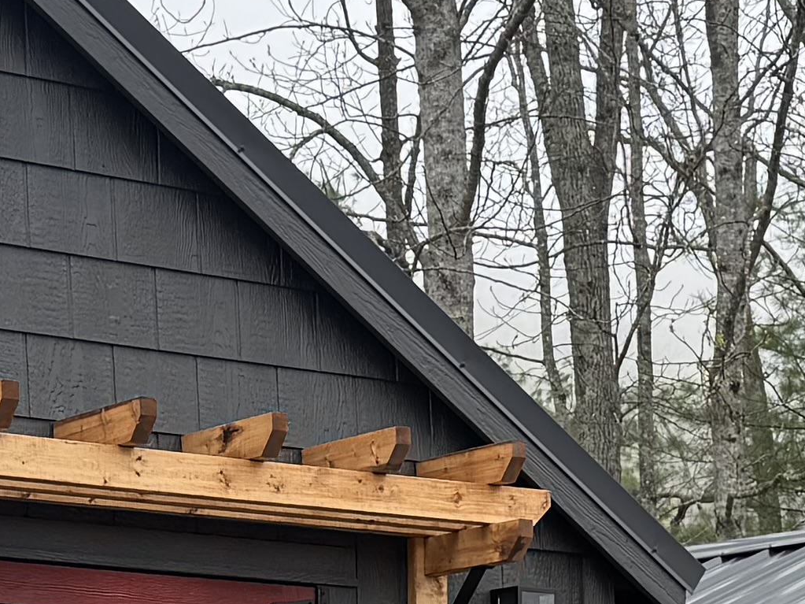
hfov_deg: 14.6
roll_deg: +1.7
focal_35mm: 134
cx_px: 697
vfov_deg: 10.5
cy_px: 1010
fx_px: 3116
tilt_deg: -3.2
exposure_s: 1/664
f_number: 1.78
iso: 80
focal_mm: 6.76
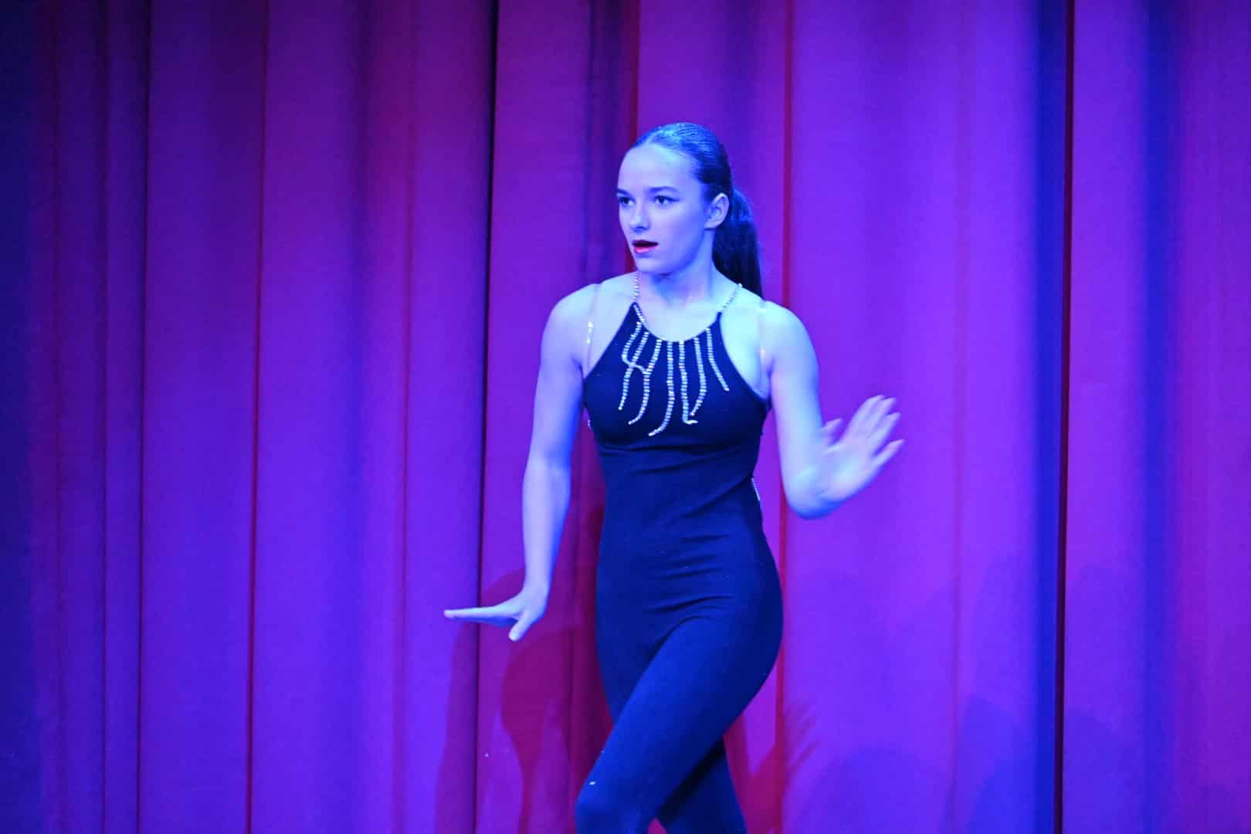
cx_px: 626
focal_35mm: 218
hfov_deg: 9.5
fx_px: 7558
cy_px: 417
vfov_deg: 6.3
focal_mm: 145
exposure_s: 1/125
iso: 11400
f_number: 5.3
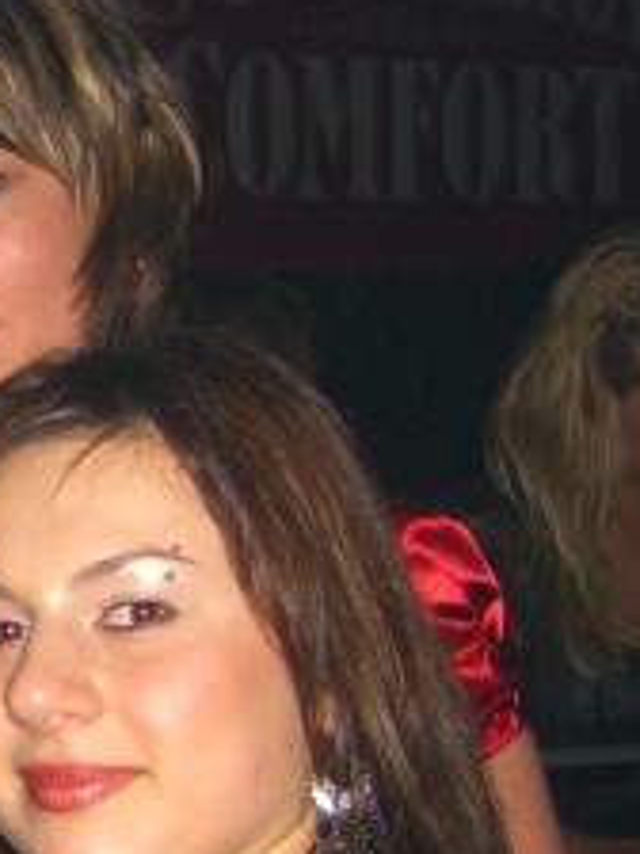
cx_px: -370
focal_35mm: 102
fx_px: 2514
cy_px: 595
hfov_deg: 13.5
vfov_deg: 19.2
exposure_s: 1/60
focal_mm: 7.9
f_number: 2.8
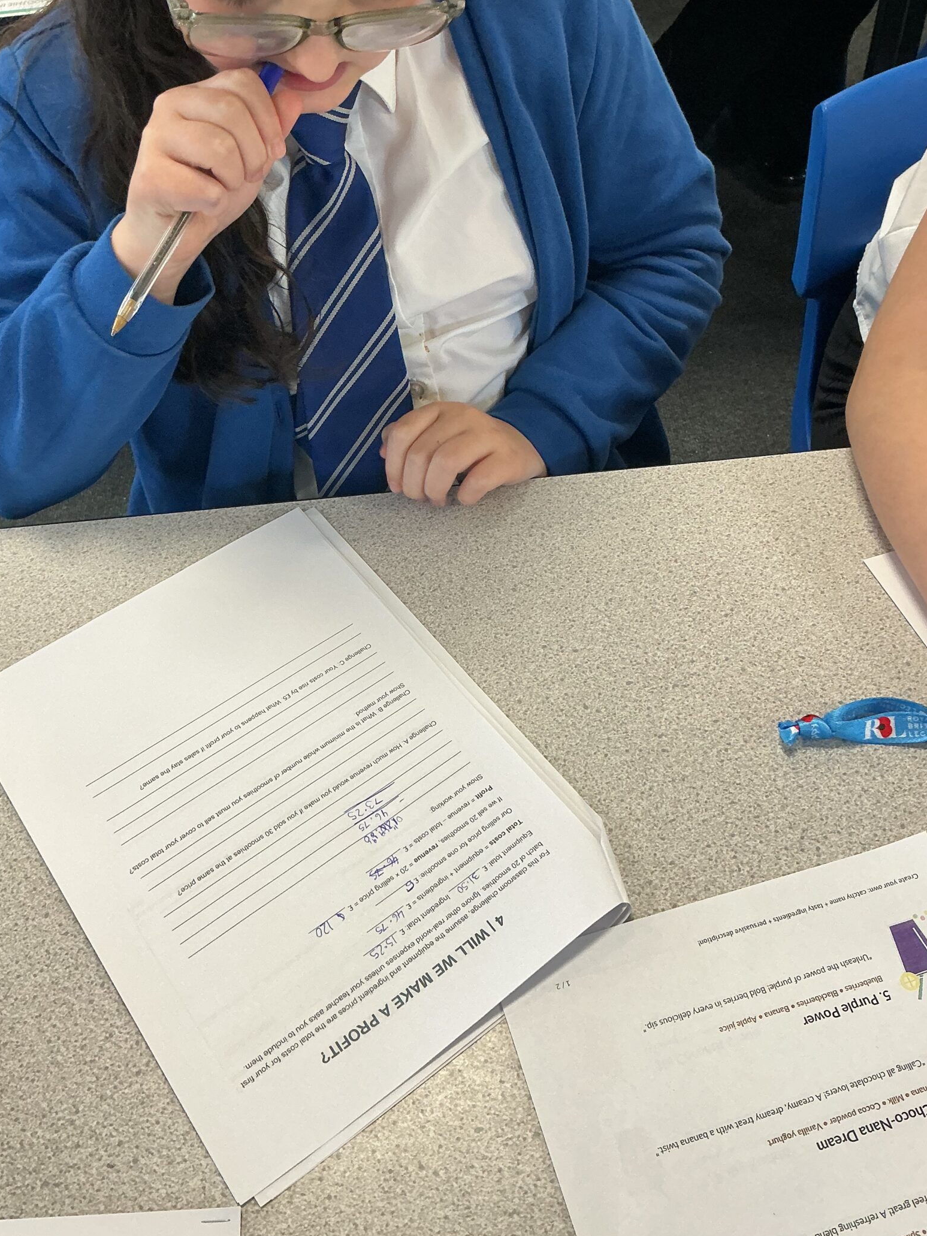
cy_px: 504
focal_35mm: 36
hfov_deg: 39.7
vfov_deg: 51.1
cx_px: 439
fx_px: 1285
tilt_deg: -49.9
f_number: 1.8
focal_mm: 3
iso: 64
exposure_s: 1/60
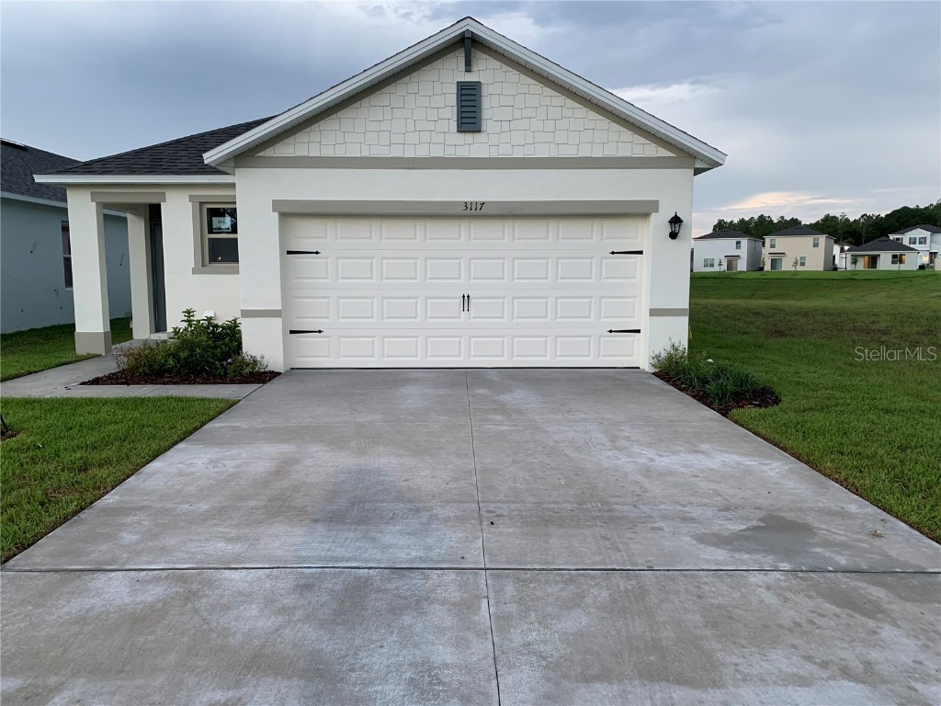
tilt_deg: -6.9
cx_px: 470
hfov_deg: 67.3
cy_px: 353
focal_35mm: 26
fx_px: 707
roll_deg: +0.5
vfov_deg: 53.1
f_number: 1.8
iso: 125
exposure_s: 1/60
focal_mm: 4.25
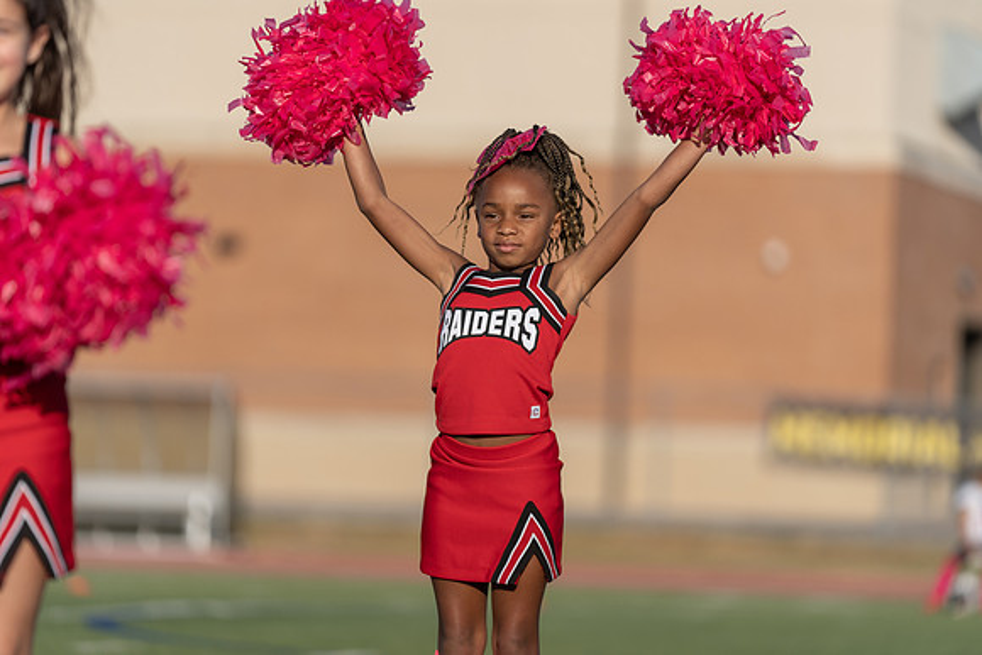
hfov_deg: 10.3
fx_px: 5457
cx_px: 491
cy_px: 328
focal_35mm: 200
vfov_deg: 6.9
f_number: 2.8
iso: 100
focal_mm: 200
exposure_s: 1/2500
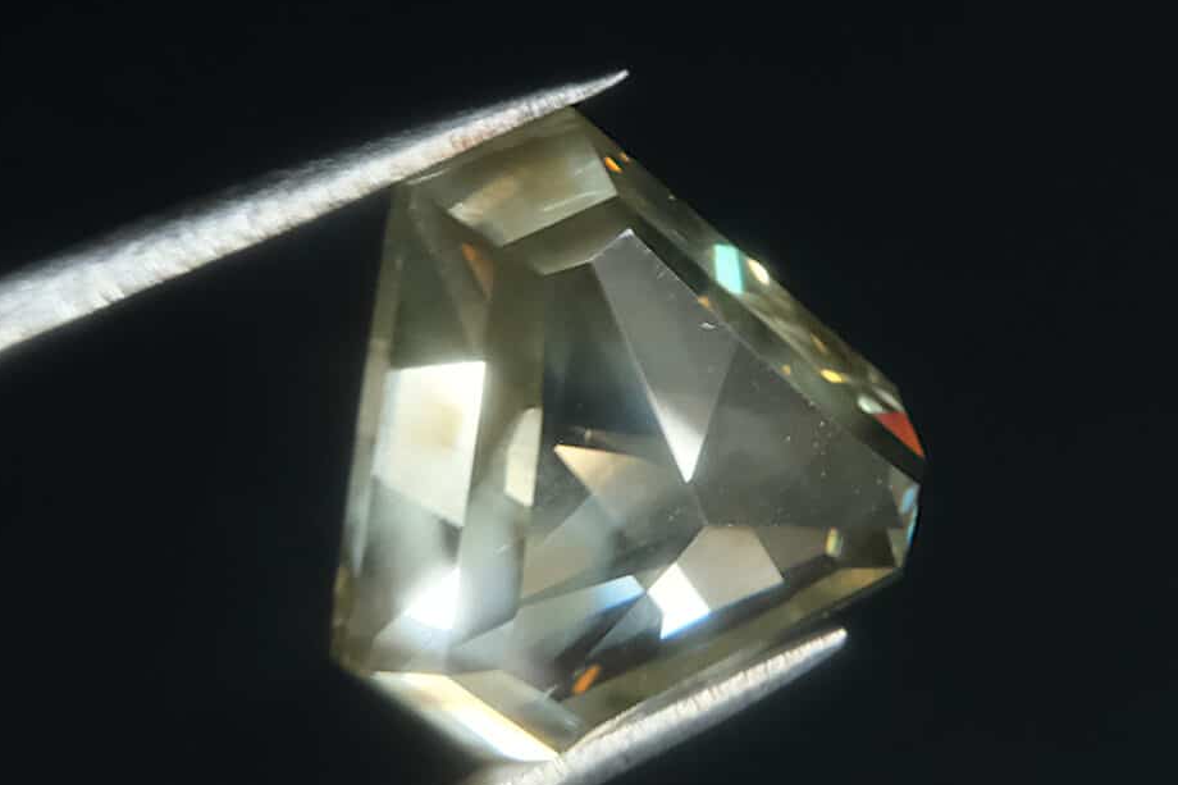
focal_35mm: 30
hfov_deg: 61.8
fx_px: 981
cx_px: 534
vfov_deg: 43.6
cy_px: 403
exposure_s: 1/8
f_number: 10
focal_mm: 15
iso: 1600
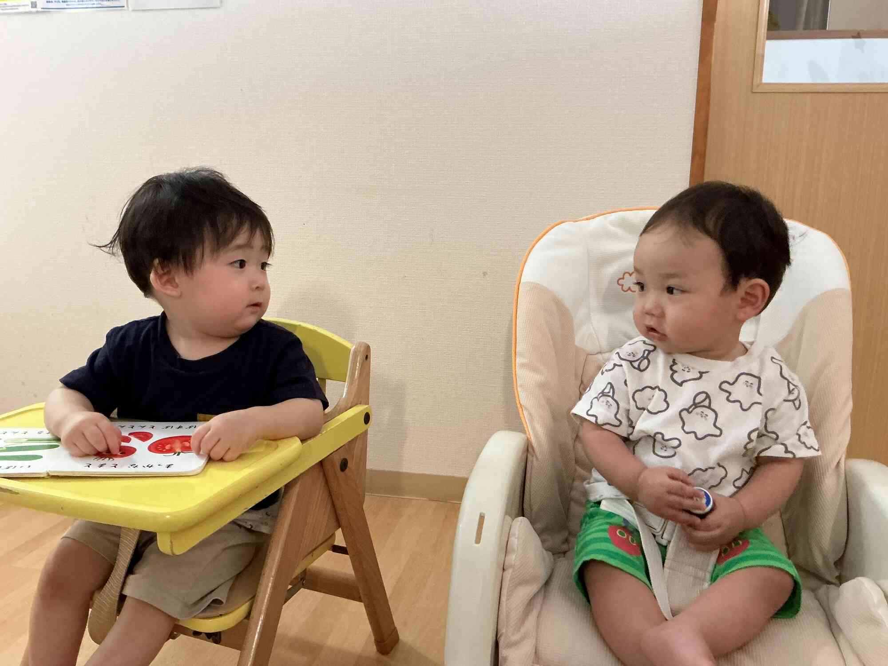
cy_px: 333
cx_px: 444
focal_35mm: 29
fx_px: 744
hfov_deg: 61.7
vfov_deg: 48.2
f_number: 1.8
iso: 320
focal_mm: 3
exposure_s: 1/30
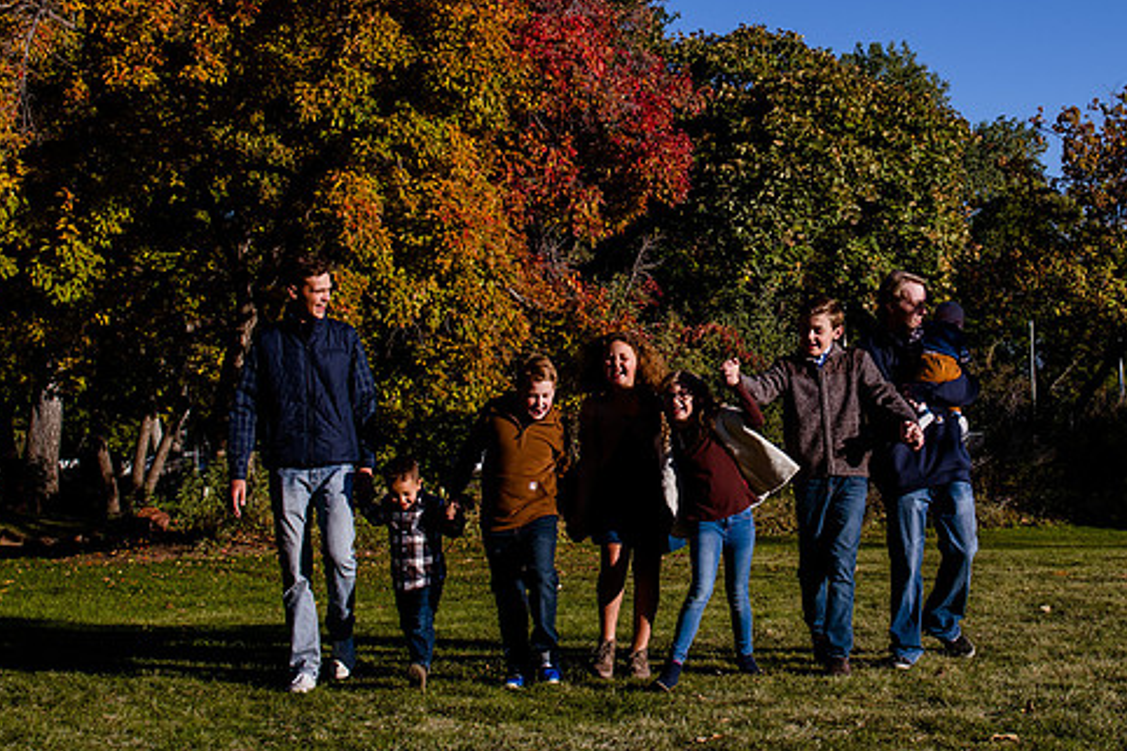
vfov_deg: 21.1
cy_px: 249
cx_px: 750
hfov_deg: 31.2
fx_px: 2003
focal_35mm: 64
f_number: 6.3
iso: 320
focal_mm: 31
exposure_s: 1/640
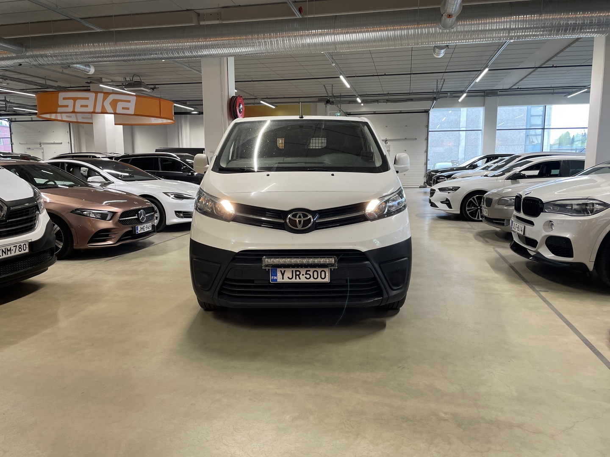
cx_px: 305
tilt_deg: -6.5
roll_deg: +0.6
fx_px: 458
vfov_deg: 53.1
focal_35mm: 26
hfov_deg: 67.3
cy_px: 228
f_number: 1.6
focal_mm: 4.2
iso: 125
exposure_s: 1/100
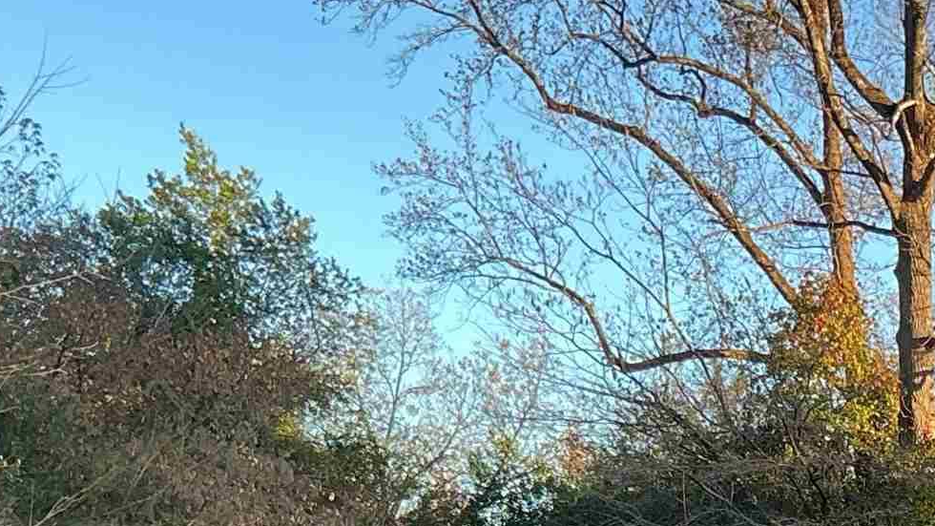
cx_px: 1011
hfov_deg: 20.6
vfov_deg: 11.5
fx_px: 2454
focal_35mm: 99
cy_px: 868
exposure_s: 1/174
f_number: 1.8
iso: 20
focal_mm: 3
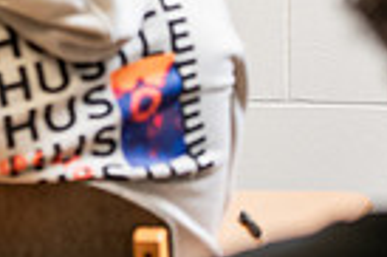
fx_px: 4316
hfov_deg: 5.1
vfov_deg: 3.4
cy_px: -160
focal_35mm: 402
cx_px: -110
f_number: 3.2
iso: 640
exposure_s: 1/200
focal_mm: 95
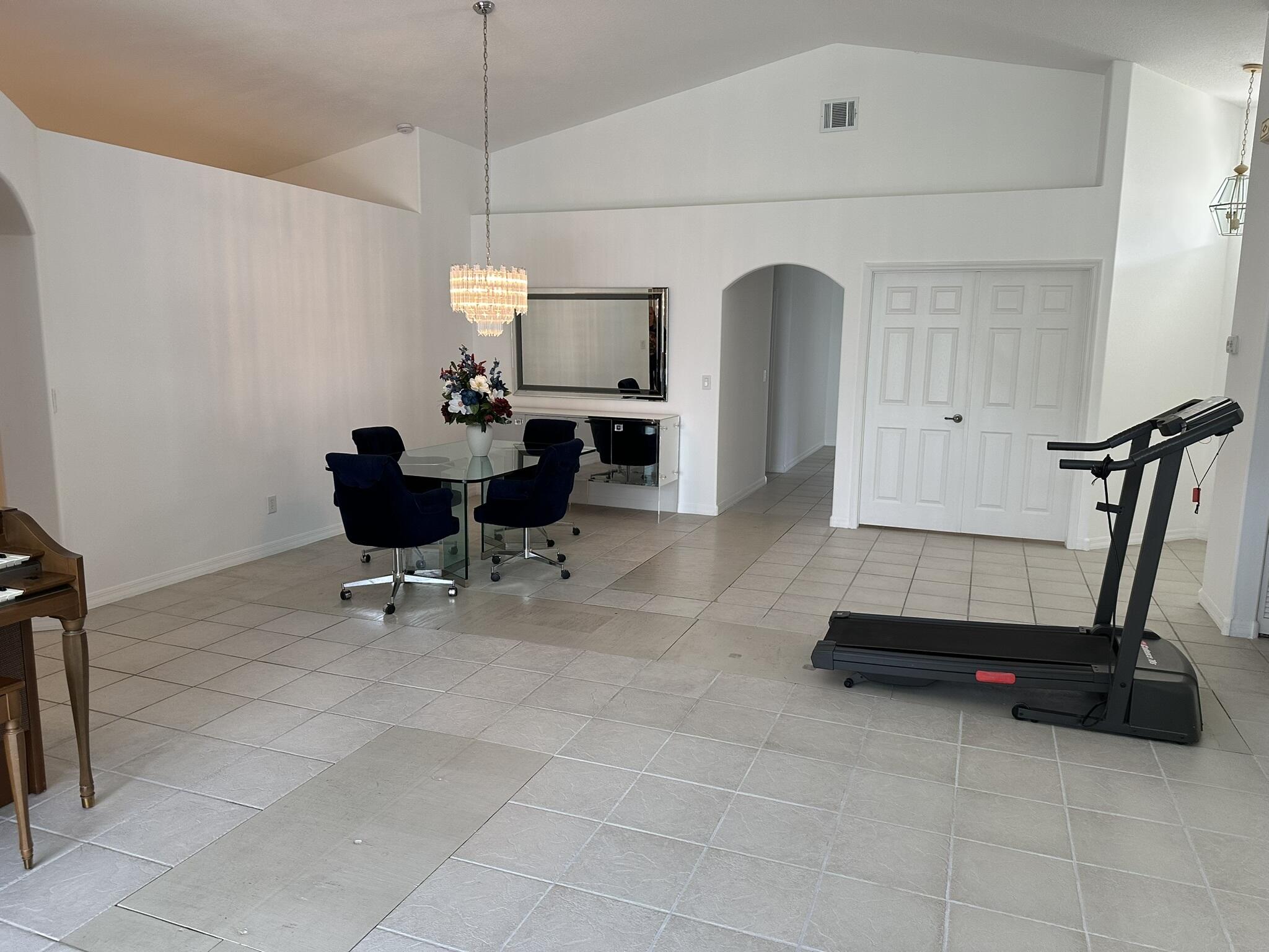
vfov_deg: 56.8
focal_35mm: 24
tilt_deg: -9.2
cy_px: 476
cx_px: 634
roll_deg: -1.1
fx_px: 880
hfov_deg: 71.6
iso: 160
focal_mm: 6.86
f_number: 1.78
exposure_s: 1/120
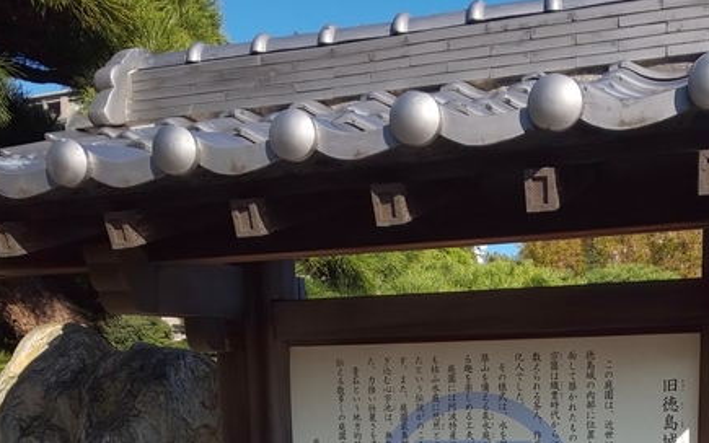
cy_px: 463
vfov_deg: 30.1
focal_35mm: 39
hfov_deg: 49.3
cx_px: 487
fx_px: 754
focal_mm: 3.45
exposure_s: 1/792
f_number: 1.94
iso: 28
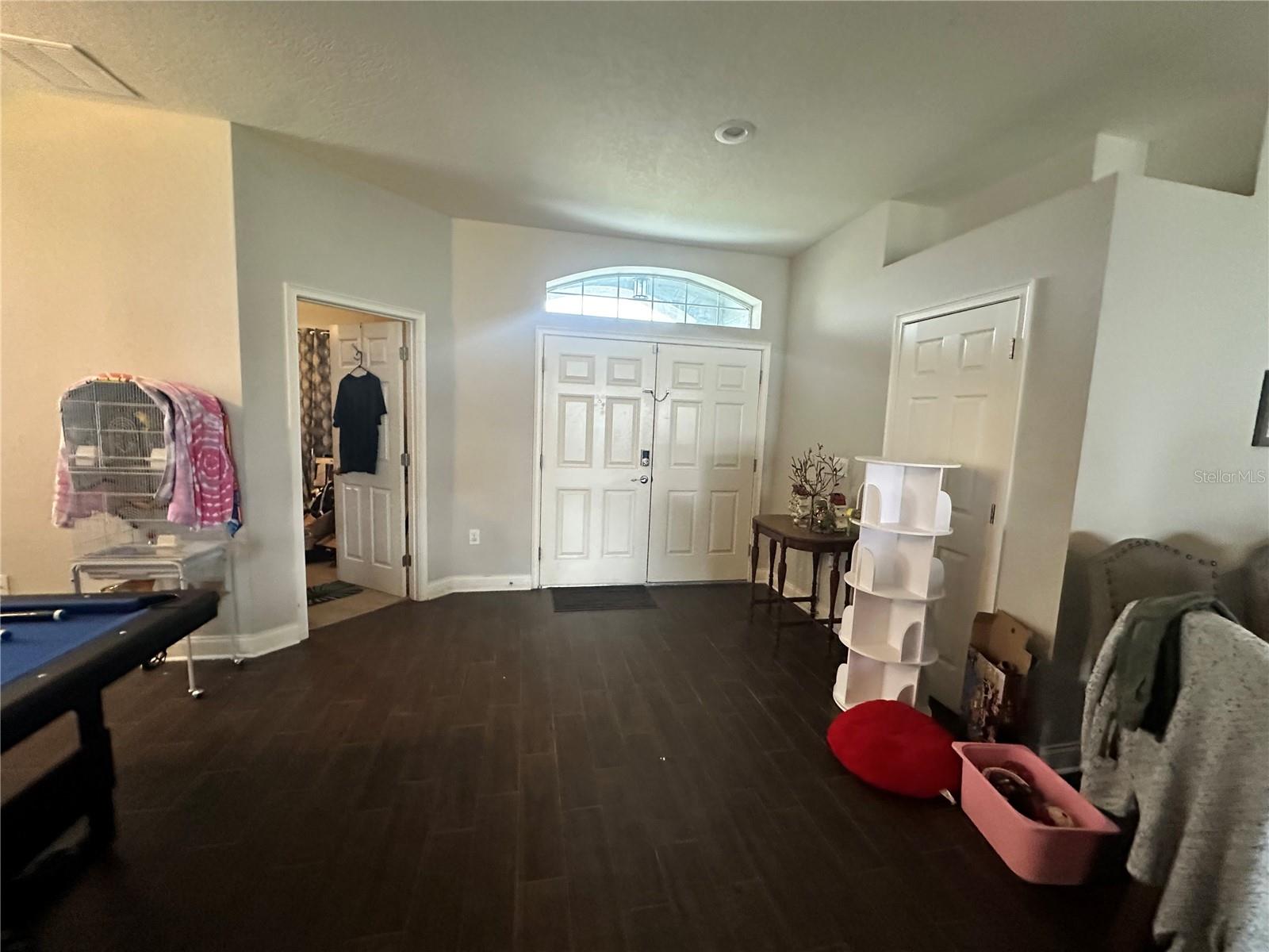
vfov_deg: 85.7
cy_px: 476
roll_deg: -3.7
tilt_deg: -6.1
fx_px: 513
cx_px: 634
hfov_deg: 102.1
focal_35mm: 14
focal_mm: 2.22
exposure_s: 1/60
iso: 800
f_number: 2.2
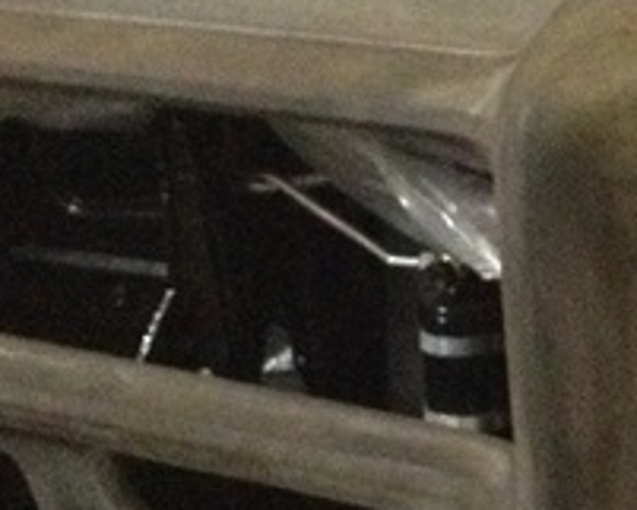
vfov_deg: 9.3
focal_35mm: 166
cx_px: 1025
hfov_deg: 11.1
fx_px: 3131
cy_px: 117
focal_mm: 4.28
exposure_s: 1/15
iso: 800
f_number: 2.4
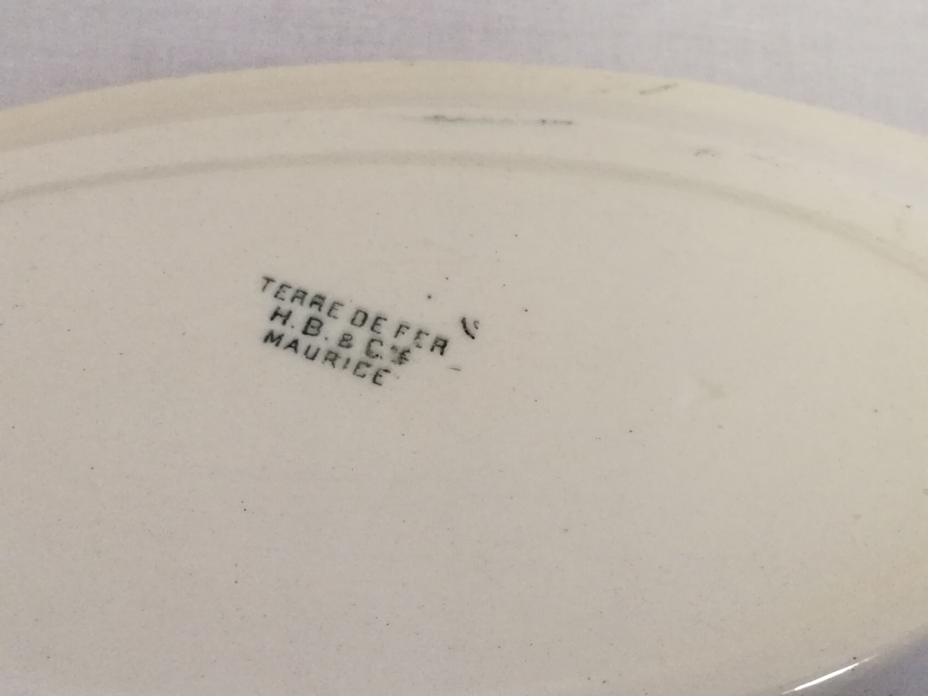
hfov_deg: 33.2
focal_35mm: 58
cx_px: 464
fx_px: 1555
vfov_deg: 25.2
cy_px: 348
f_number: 2.2
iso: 80
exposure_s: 1/50
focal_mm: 2.38
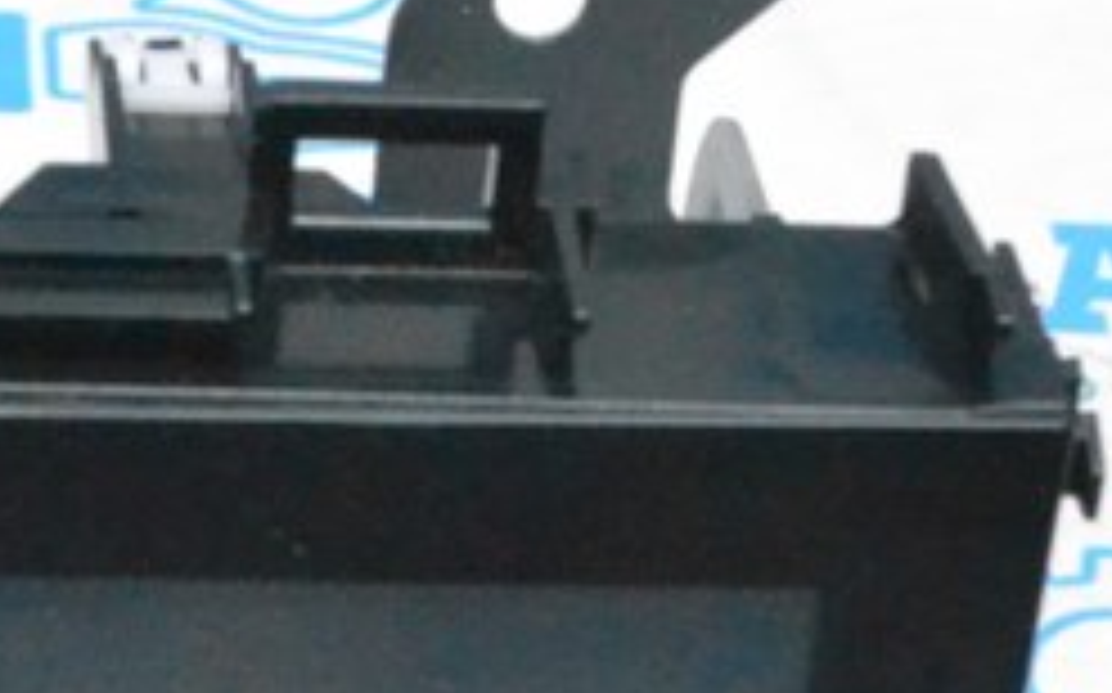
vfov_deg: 5.4
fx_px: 7299
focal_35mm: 241
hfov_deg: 8.6
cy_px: 1015
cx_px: -338
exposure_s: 1/160
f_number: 9
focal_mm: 38
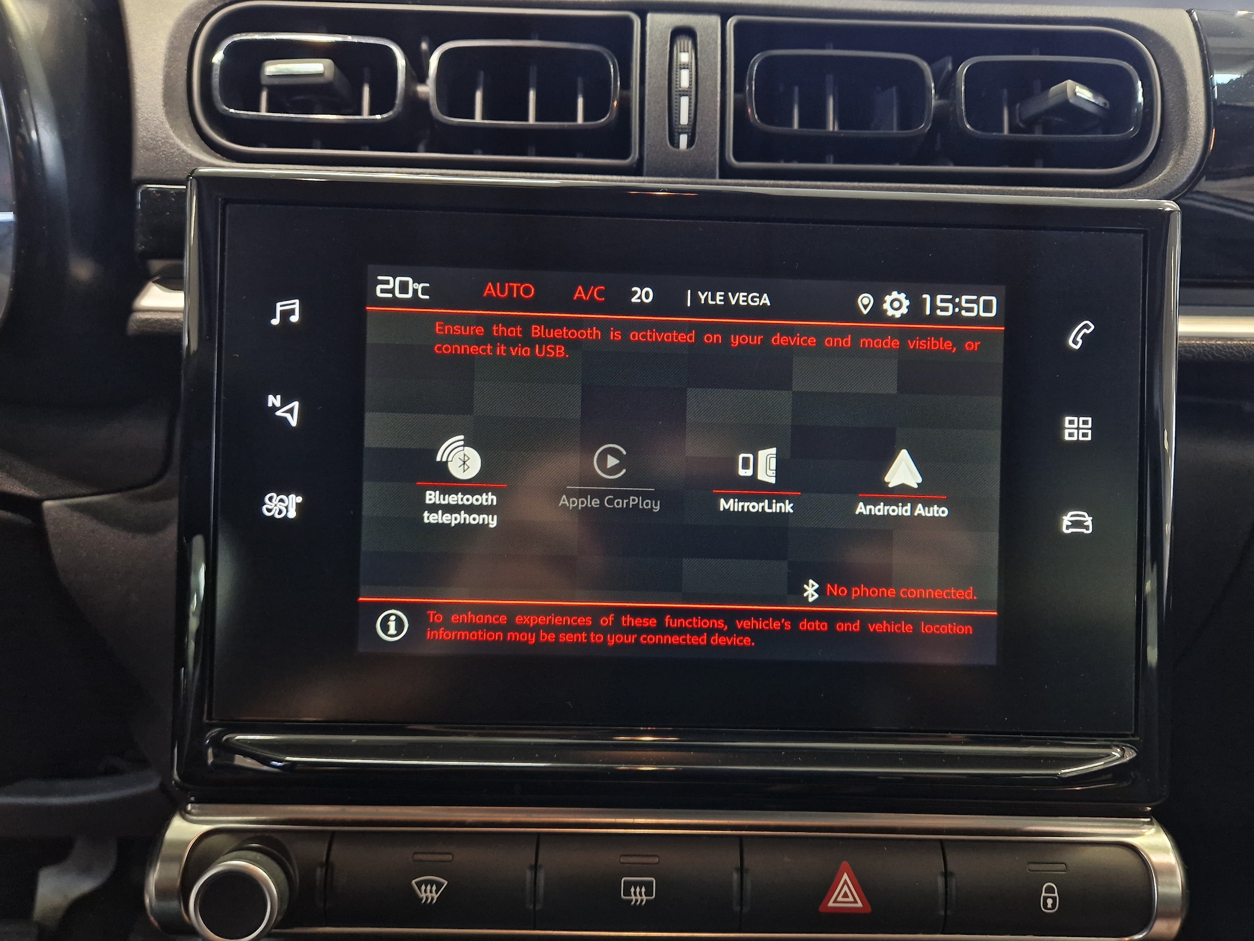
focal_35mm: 26
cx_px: 673
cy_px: 491
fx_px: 942
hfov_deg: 67.2
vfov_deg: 53.1
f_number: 1.8
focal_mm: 5.4
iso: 320
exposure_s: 1/100
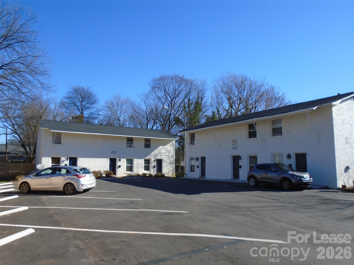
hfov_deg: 67.3
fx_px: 266
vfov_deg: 53.1
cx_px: 177
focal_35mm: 26
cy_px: 132
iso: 100
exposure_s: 1/1000
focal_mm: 4.6
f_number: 3.2
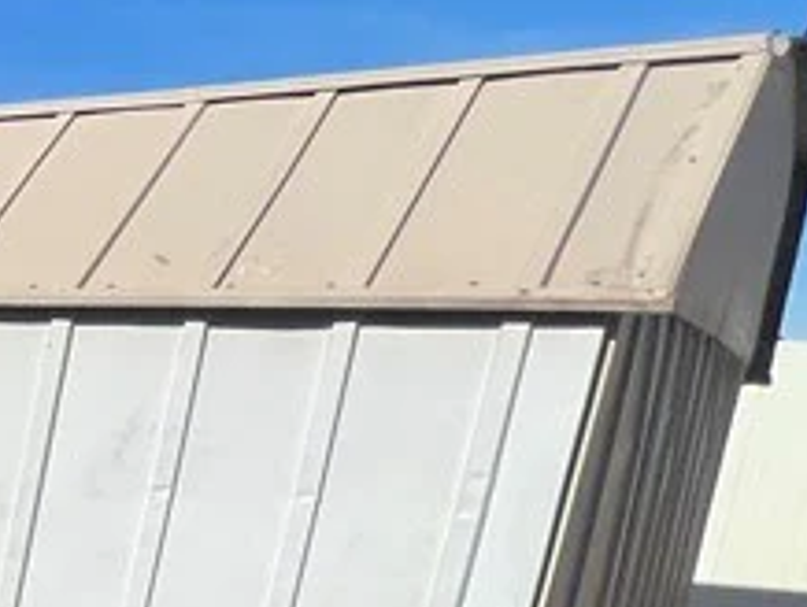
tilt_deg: -10.4
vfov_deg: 22.5
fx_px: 1424
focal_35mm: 61
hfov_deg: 16.2
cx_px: -1044
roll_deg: -2.2
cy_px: 696
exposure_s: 1/2421
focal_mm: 1.57
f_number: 1.8
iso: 32
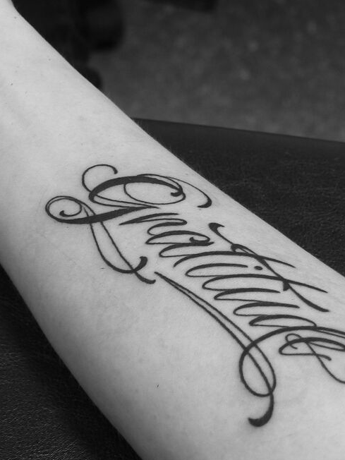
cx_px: 220
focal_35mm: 123
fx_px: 1635
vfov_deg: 16.0
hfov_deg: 12.0
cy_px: 217
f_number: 3.2
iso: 80
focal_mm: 14.3
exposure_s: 1/30
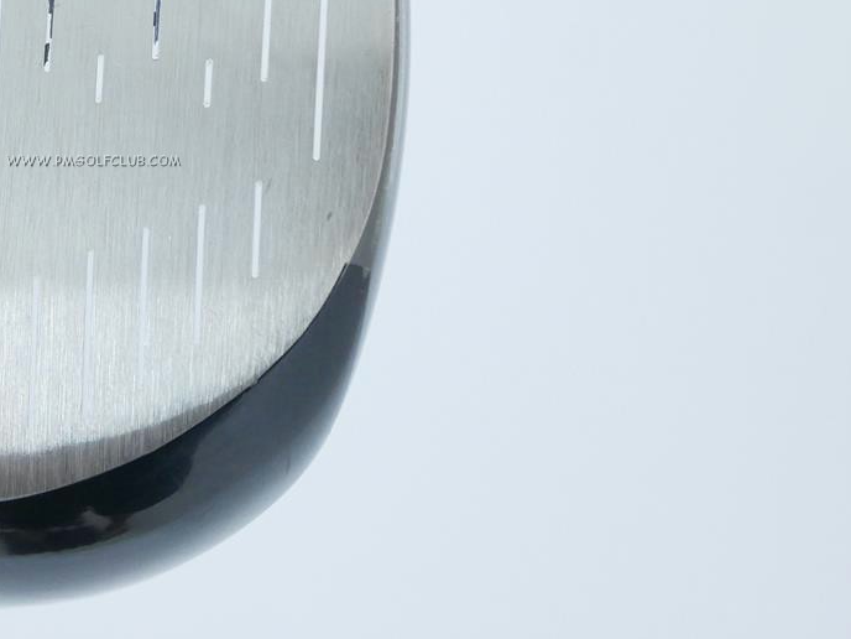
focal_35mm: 93
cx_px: 93
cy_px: 48
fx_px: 2286
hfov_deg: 20.7
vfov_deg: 15.7
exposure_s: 1/60
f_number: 4.5
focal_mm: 25
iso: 1600
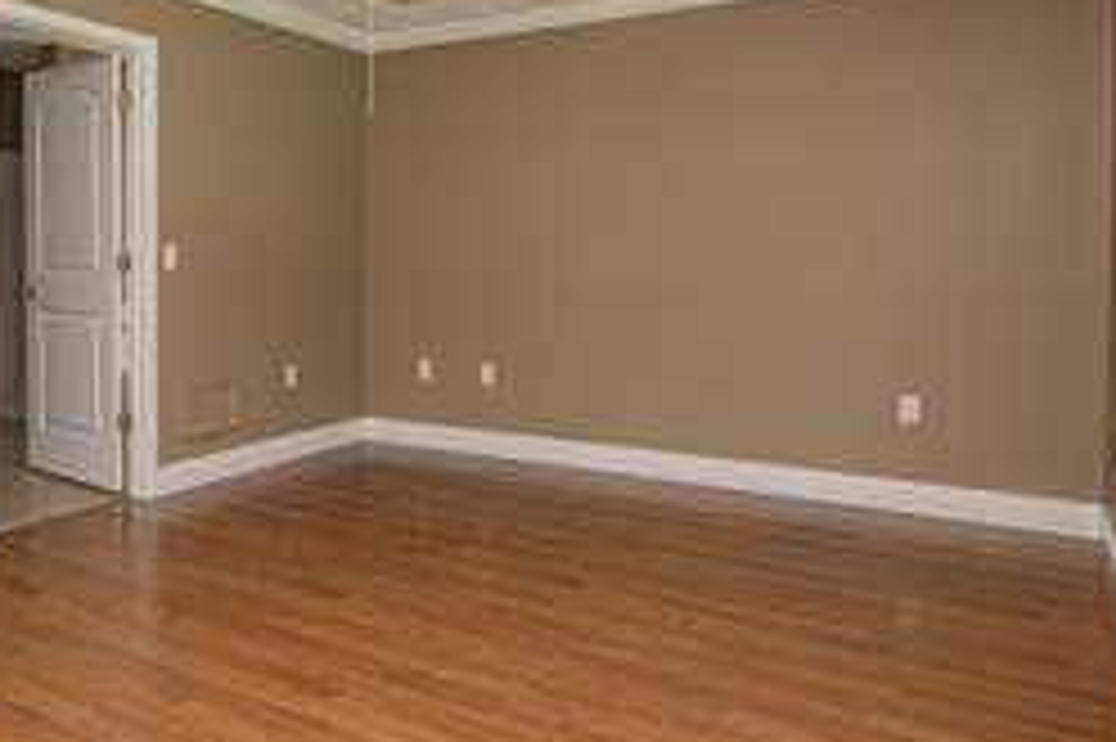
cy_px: 268
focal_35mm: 29
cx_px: 302
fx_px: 898
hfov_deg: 60.7
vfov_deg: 44.5
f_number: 8
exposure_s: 1/160
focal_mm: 10
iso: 400
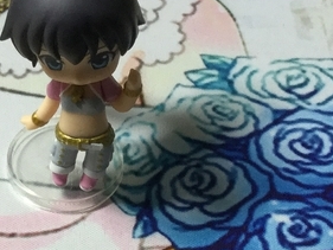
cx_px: 114
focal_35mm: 113
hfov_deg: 17.4
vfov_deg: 12.7
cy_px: 312
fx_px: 1088
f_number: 2.4
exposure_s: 1/30
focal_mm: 3.3
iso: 25
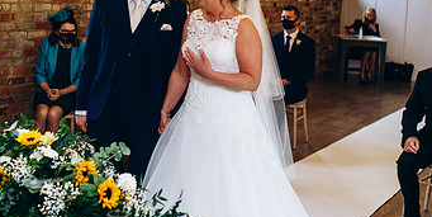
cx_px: 194
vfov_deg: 17.1
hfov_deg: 33.6
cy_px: 34
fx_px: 715
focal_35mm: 64
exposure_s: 1/100
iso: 160
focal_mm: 35
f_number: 2.5
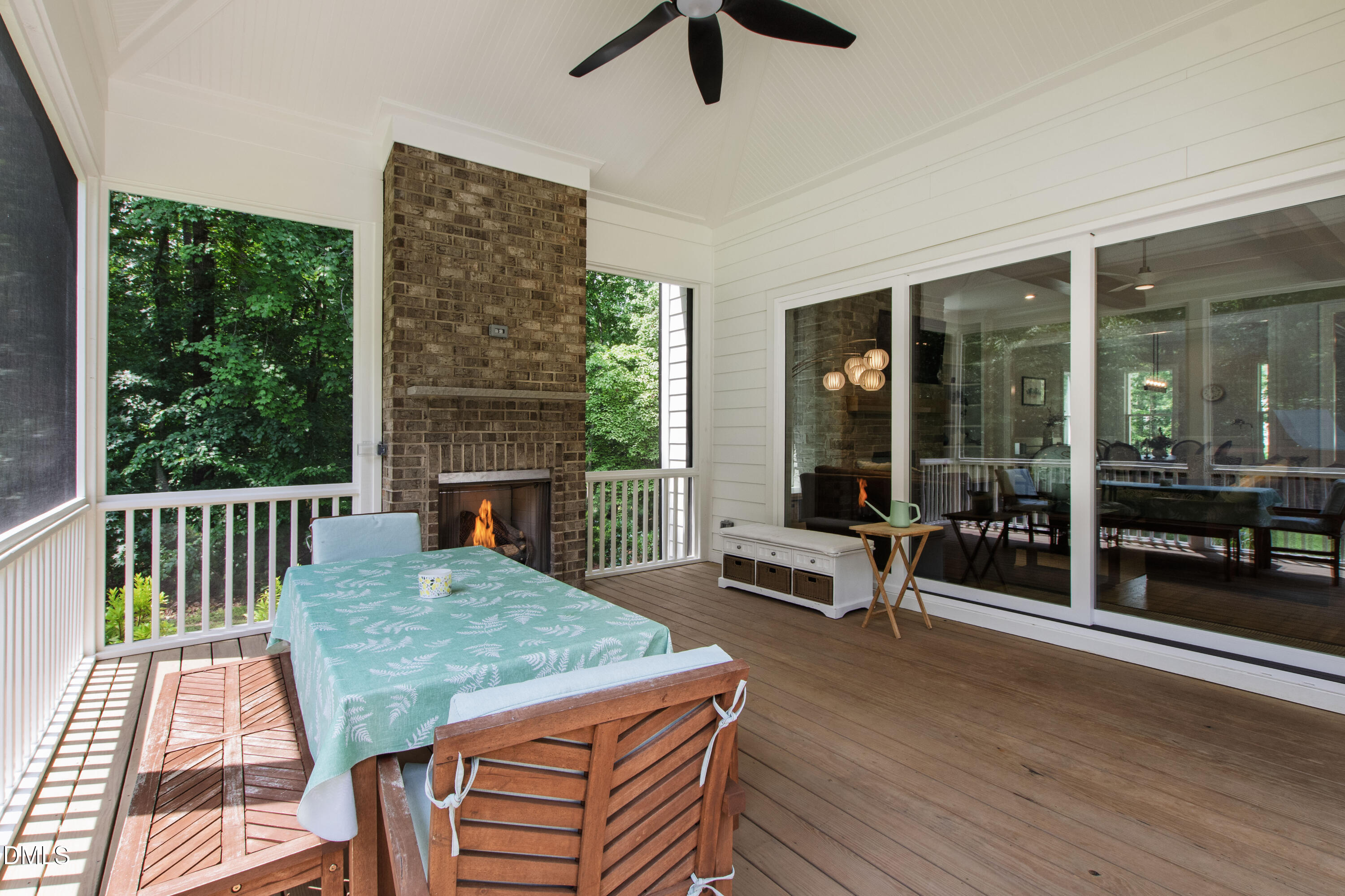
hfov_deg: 100.4
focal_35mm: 15
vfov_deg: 77.3
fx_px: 560
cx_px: 672
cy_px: 448
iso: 250
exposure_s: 1/40
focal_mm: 10
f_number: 8
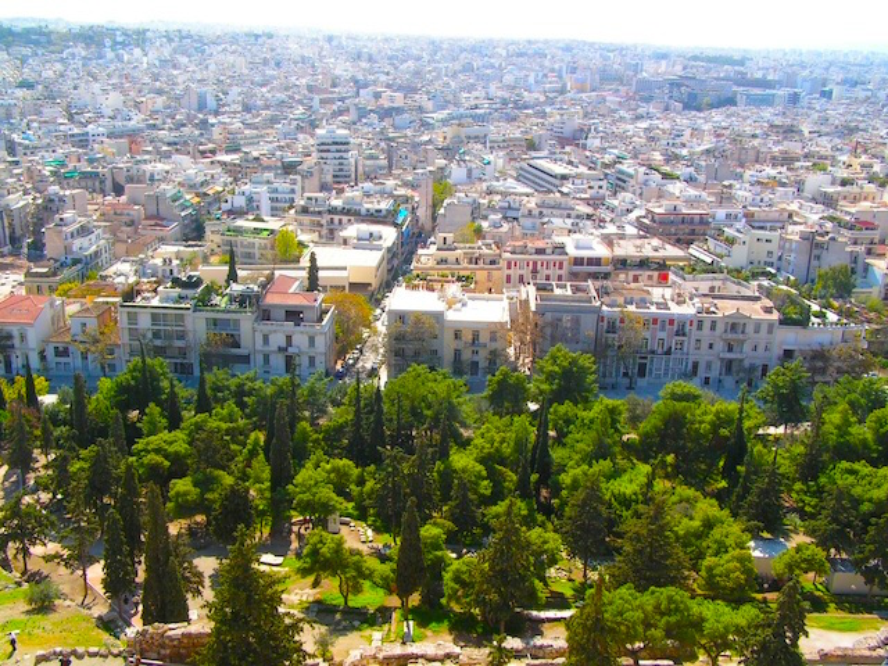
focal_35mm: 38
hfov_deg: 49.0
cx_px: 444
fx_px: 975
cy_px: 333
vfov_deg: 37.7
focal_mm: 6.3
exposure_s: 1/160
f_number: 5.6
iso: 50
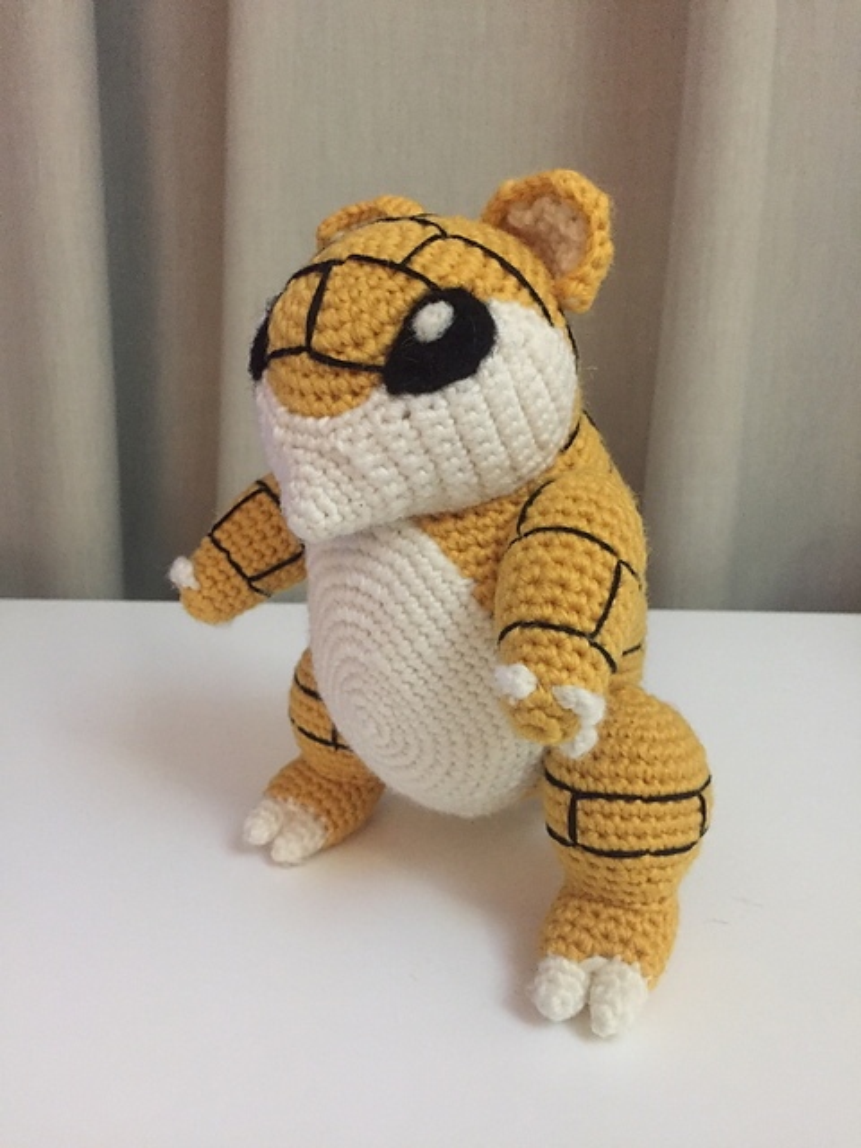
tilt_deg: -14.9
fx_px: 962
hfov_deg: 48.2
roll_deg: +0.7
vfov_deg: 61.7
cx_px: 430
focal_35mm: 29
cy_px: 574
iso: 320
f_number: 2.2
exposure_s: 1/17
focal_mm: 4.15
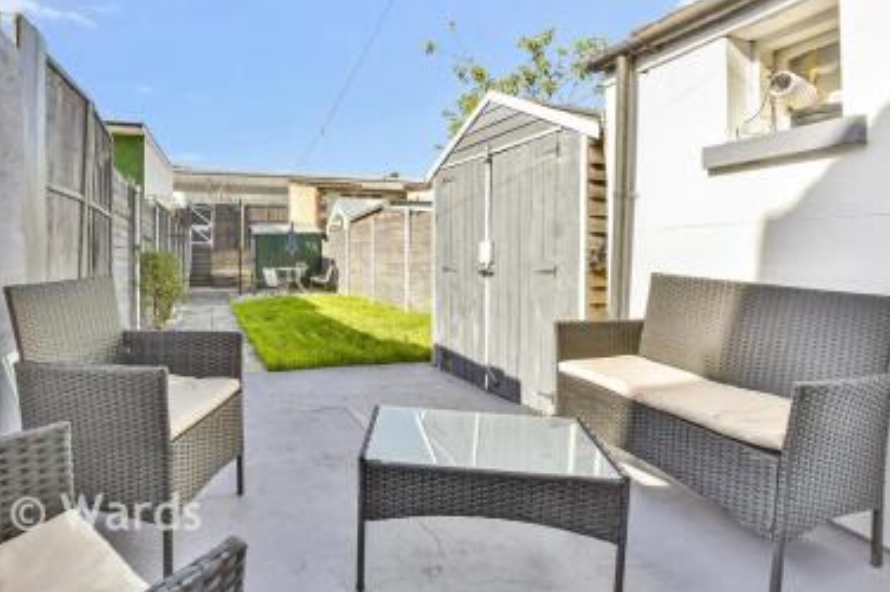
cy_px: 255
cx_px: 376
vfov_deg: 64.2
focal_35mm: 19
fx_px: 469
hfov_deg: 86.3
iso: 500
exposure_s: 1/320
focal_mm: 10
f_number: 9
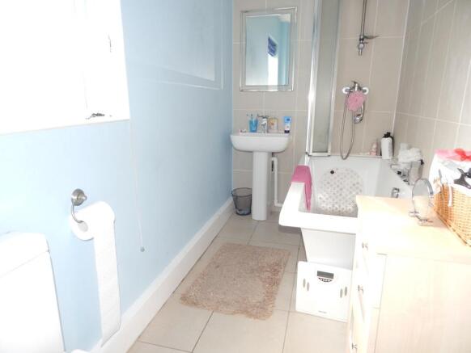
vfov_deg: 61.1
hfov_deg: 76.4
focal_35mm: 22
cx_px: 236
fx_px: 299
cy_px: 176
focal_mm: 4
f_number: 3
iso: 200
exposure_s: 1/30
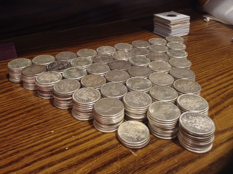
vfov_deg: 42.8
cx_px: 116
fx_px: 222
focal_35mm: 33
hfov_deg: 55.4
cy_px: 87
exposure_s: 1/24
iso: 100
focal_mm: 3.3
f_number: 2.4
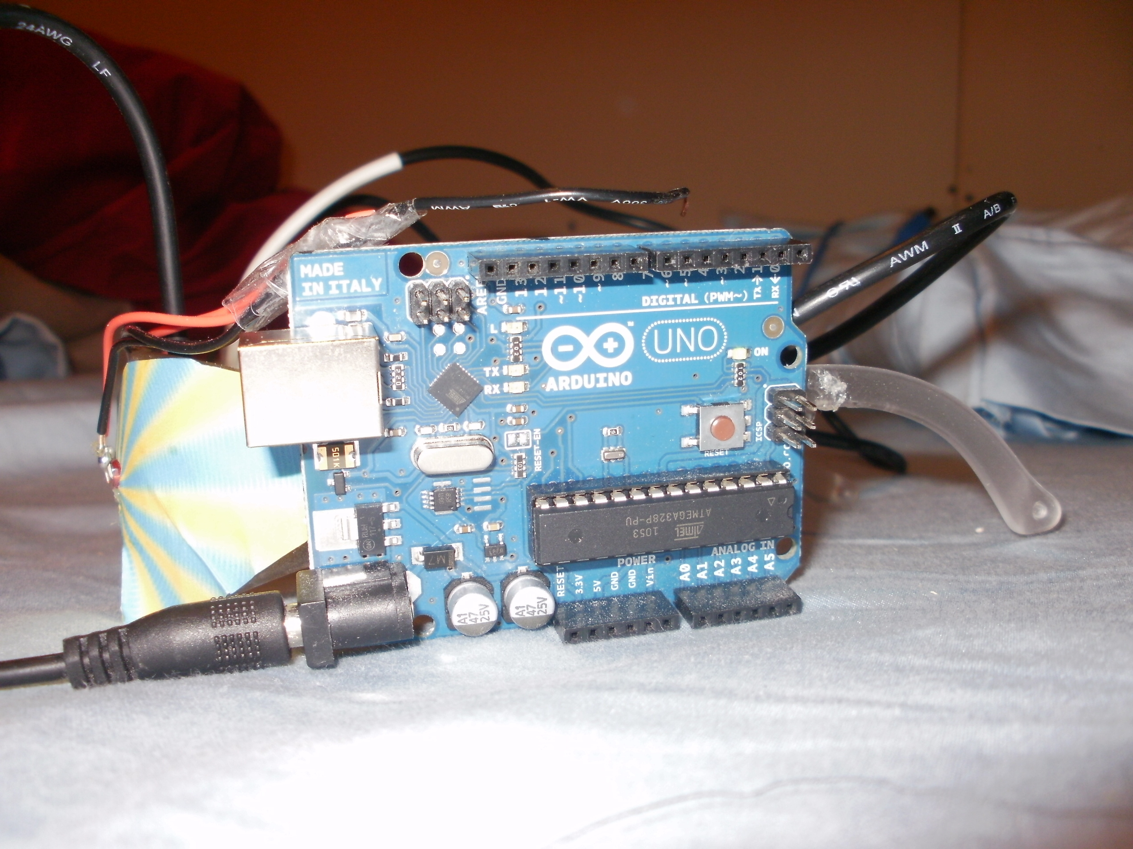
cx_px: 566
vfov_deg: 39.7
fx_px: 1178
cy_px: 424
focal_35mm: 36
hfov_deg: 51.4
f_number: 3.5
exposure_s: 1/30
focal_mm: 6.3
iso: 125
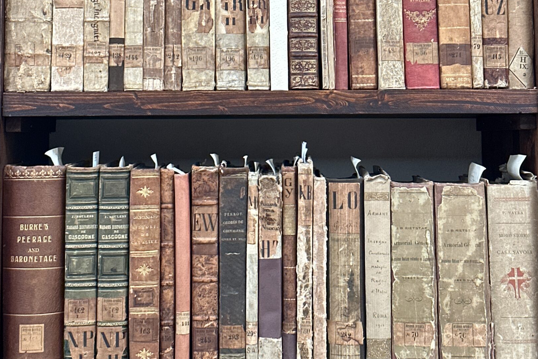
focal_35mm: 79
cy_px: 17
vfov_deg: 17.0
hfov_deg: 25.7
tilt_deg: +5.0
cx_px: 260
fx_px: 1181
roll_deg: -0.1
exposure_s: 1/60
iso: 250
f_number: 1.78
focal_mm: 6.86
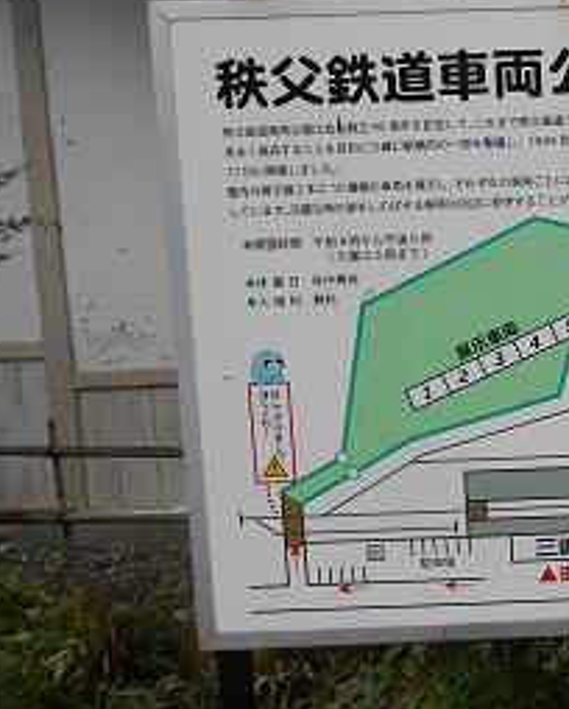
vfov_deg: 40.2
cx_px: 621
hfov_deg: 29.7
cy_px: 307
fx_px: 966
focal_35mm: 46
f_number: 3.5
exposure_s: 1/400
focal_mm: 4.6
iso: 80
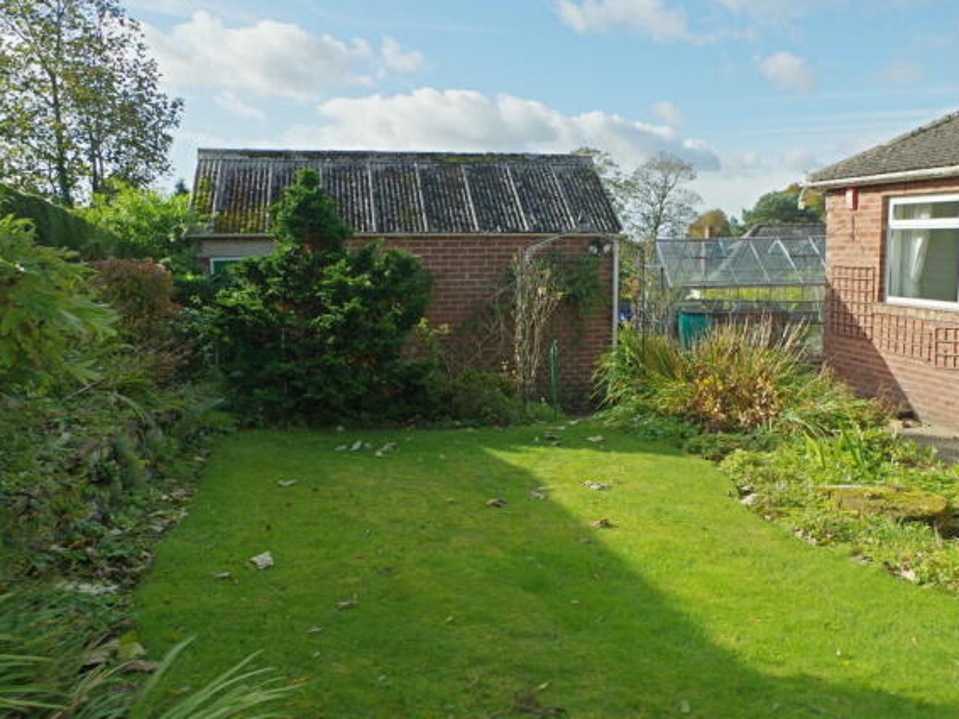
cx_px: 551
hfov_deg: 59.7
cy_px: 358
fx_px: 831
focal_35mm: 30
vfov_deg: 46.8
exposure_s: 1/500
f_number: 5
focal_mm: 18
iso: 200
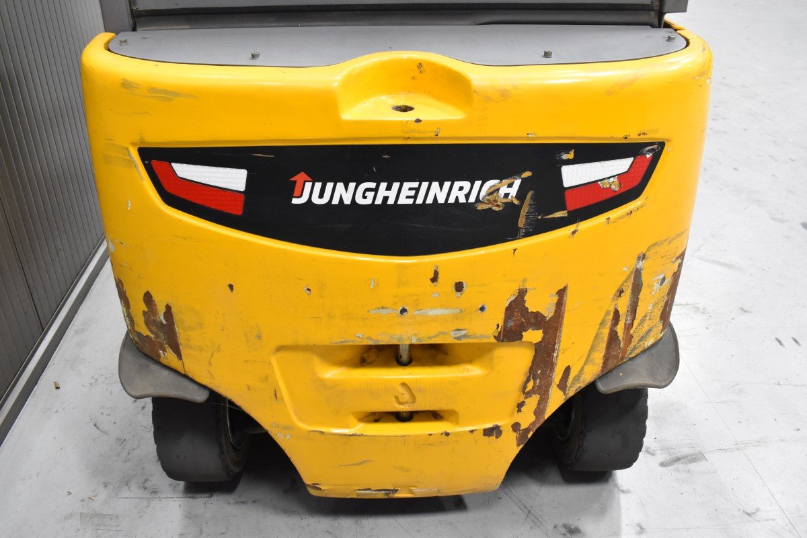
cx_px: 404
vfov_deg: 43.6
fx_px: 672
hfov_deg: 61.9
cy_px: 269
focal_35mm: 30
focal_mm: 20
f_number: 5
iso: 1600
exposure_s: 1/30
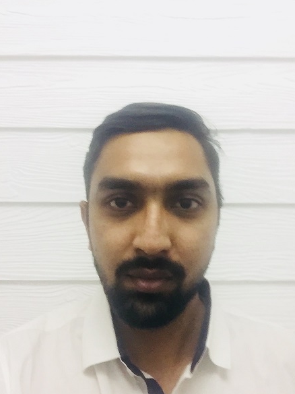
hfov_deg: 41.8
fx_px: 386
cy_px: 199
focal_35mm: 34
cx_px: 158
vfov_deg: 54.0
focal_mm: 2.65
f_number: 2.2
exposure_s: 1/33
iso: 160
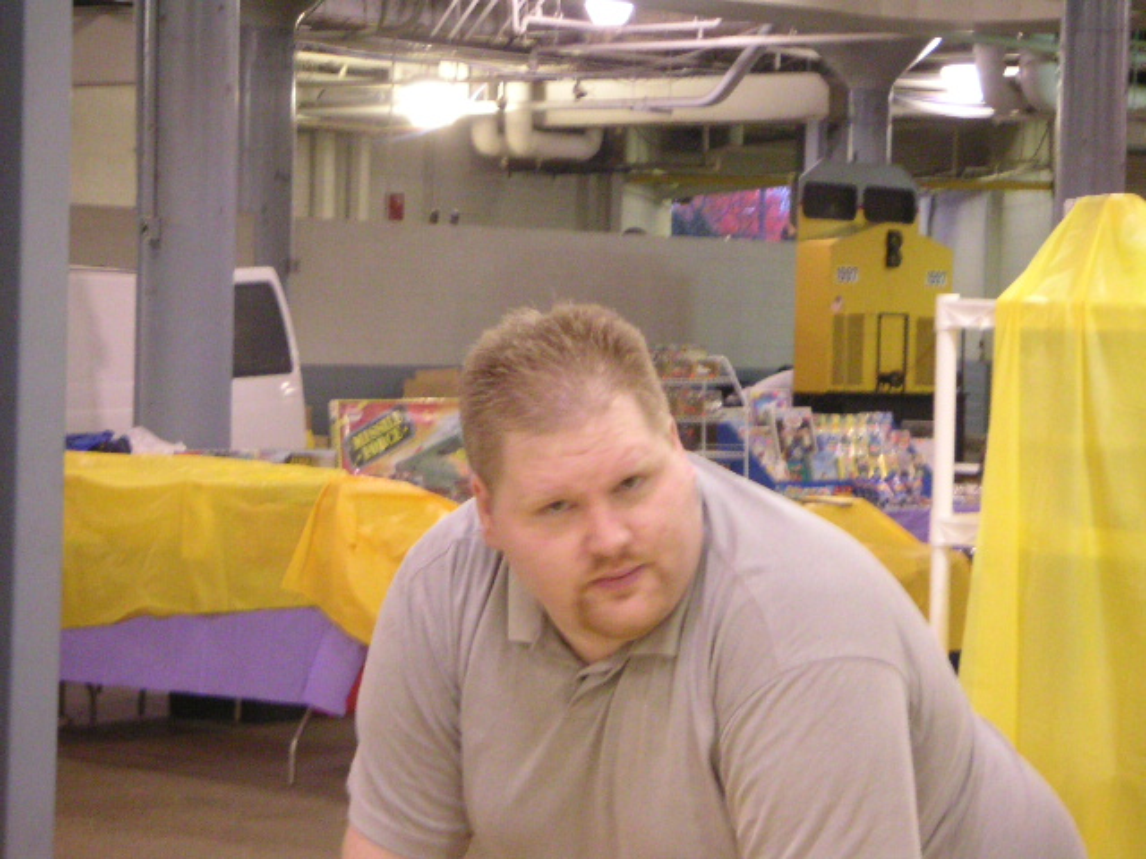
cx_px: 573
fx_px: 3675
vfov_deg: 13.3
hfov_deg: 17.7
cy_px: 430
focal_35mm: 111
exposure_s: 1/20
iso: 400
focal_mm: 14.4
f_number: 3.7
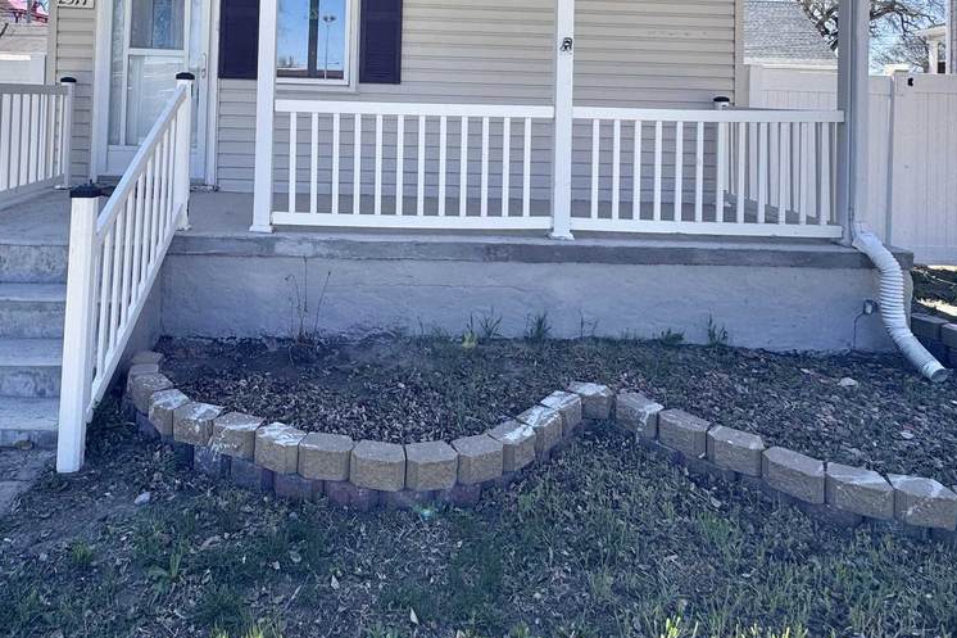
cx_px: 380
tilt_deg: +0.3
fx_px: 664
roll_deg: -1.7
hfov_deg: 70.7
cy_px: 81
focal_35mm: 25
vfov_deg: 46.9
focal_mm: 2.22
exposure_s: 1/849
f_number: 2.2
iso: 40
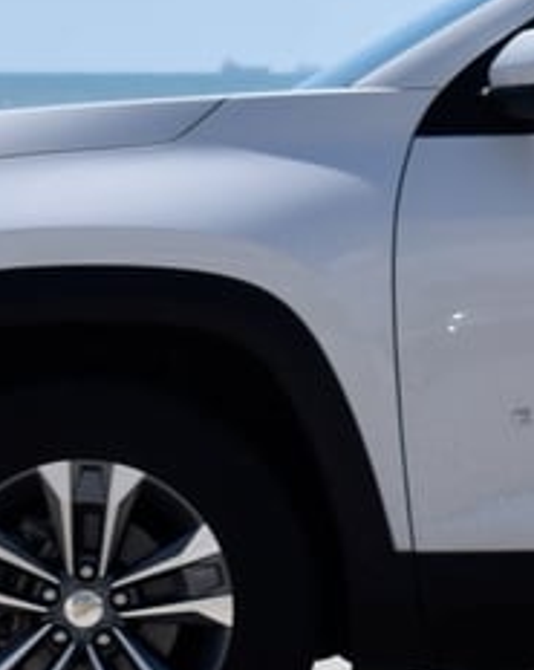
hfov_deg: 4.4
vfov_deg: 5.5
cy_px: 279
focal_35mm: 350
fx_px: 6928
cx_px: 823
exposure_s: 1/2000
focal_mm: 48
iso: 400
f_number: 8
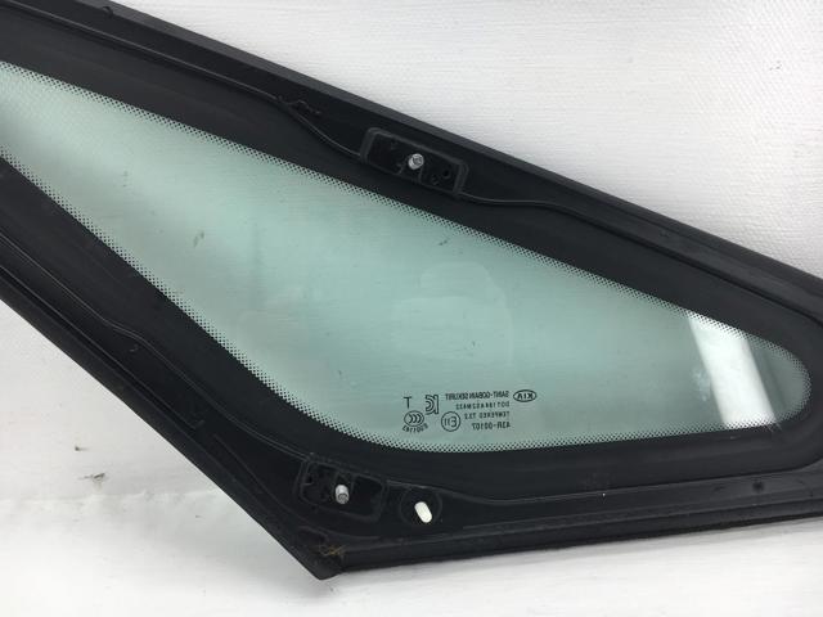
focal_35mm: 29
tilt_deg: -21.1
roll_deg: +0.7
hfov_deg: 61.7
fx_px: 689
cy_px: 308
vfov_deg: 48.2
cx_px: 412
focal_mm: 4.15
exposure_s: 1/123
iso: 25
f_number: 2.2
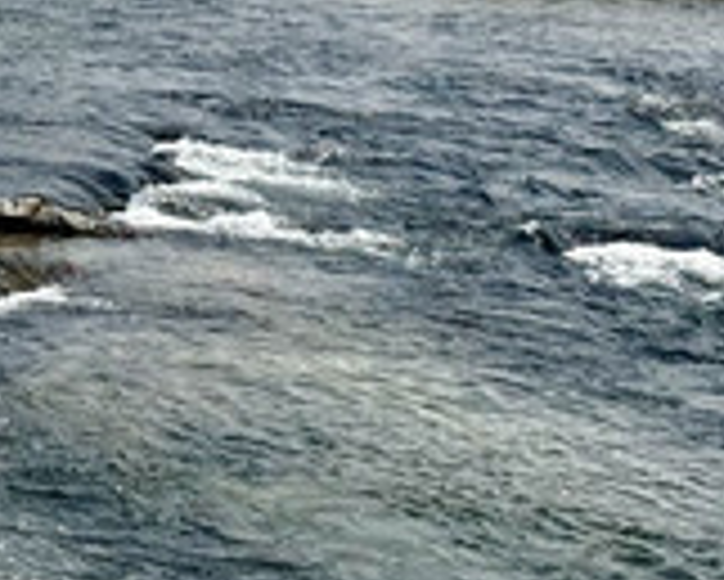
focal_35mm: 186
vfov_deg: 8.2
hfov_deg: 10.1
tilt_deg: -3.3
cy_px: -112
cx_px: -270
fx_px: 3988
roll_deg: -1.1
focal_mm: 6.76
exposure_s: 1/3704
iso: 80
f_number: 1.78
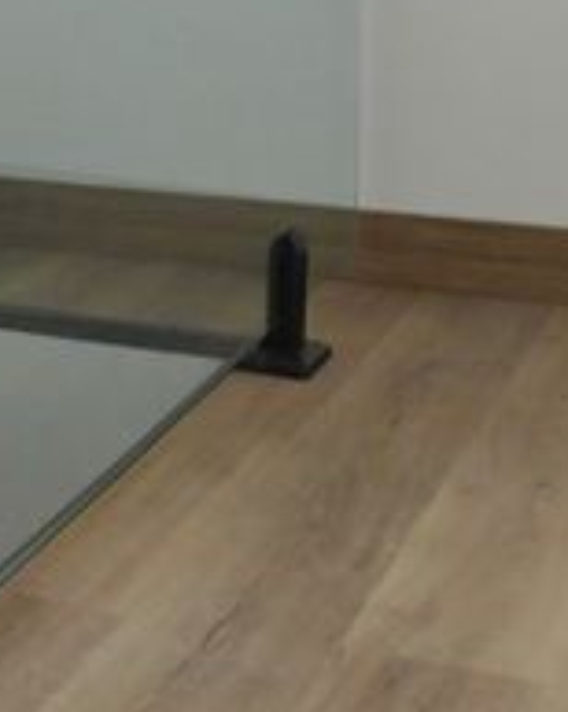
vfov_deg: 21.3
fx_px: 1726
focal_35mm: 82
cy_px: -196
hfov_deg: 18.7
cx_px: 238
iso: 125
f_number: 3
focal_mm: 4
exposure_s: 1/250
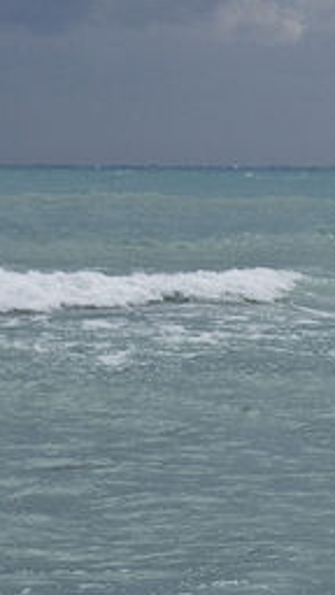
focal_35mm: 276
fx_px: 4359
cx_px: 558
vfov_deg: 7.8
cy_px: 499
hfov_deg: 4.4
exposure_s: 1/1250
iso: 200
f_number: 6.3
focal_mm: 50
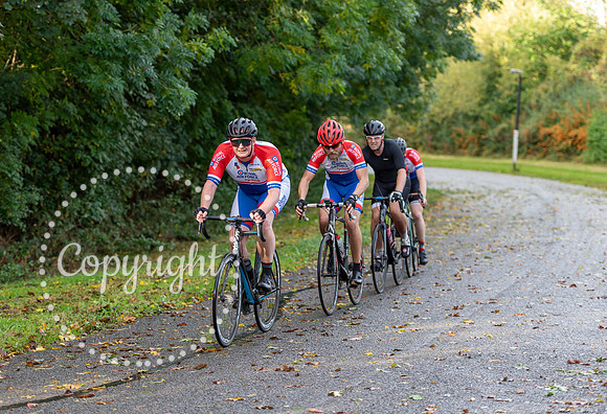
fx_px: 1764
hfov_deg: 19.5
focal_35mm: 104
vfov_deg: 13.4
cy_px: 179
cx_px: 254
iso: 200
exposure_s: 1/320
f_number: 2.8
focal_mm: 90
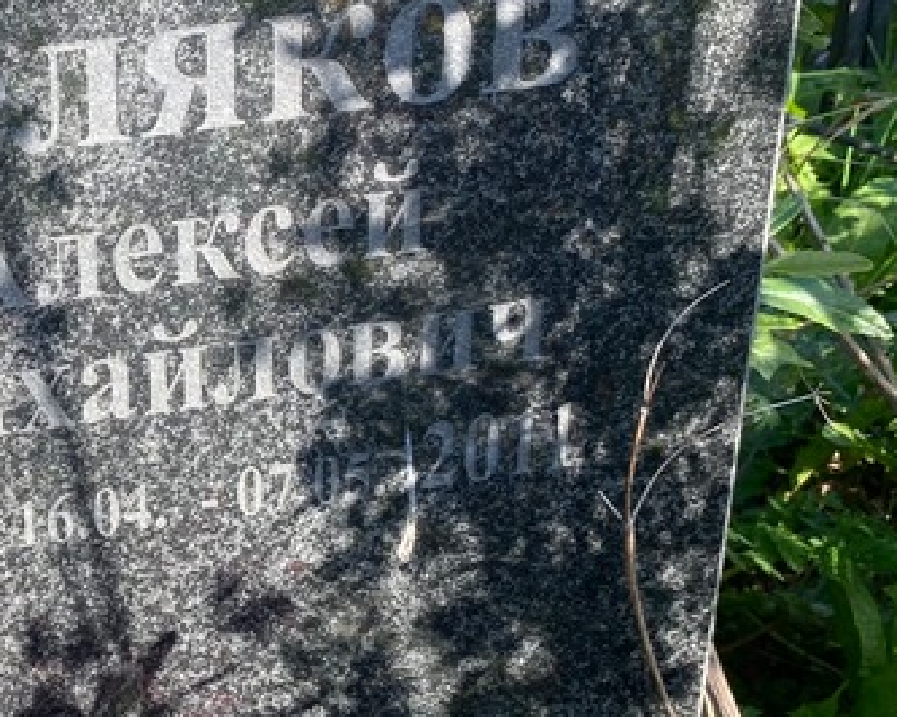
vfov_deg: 25.0
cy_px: 334
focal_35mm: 61
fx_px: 1618
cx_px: -54
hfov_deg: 28.5
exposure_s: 1/571
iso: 32
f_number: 1.8
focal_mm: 4.25
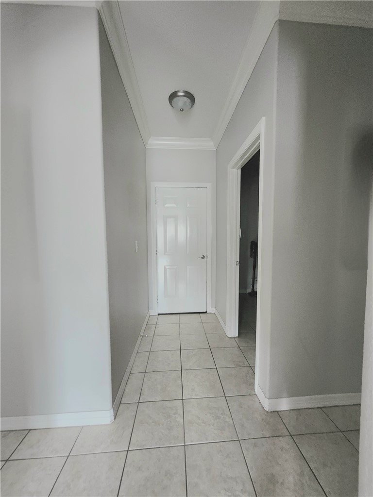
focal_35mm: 13
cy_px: 248
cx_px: 186
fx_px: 187
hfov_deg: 89.9
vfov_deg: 106.2
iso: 640
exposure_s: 1/30
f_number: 2.2
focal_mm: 1.74
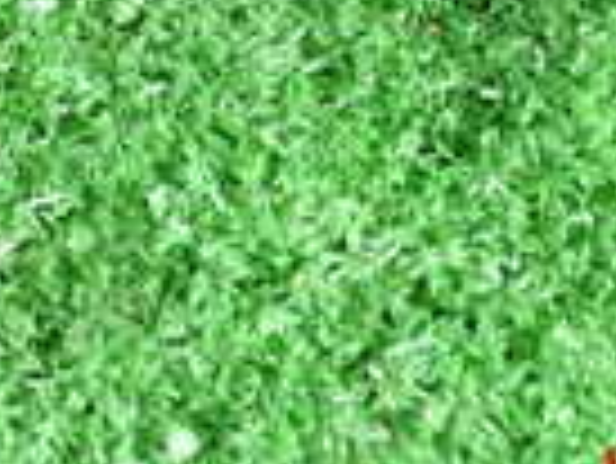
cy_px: -464
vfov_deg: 7.9
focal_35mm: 179
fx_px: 3188
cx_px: 270
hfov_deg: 11.0
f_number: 2.8
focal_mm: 7.31
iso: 500
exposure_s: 1/40
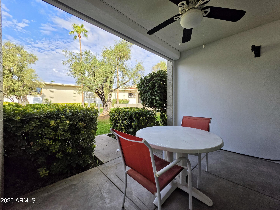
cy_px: 105
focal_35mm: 13
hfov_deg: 106.2
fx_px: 105
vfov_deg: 89.9
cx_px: 140
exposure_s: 1/1225
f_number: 1.9
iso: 32
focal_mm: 2.2
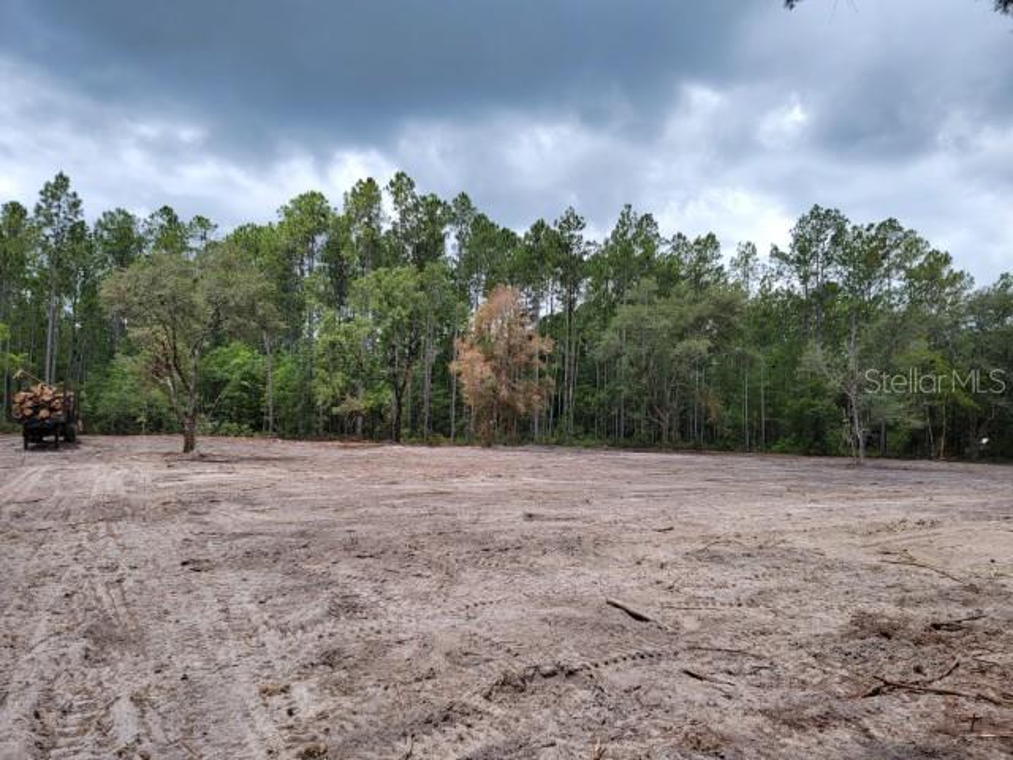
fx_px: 702
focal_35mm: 24
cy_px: 380
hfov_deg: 71.6
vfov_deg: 56.8
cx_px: 506
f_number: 1.8
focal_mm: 6.7
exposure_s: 1/538
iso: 16
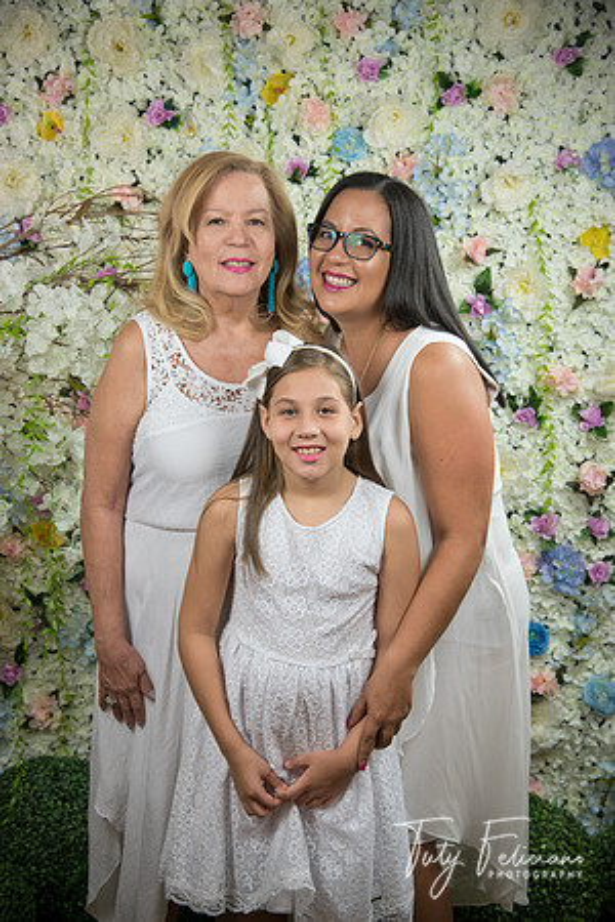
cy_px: 461
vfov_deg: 36.2
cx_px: 308
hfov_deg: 24.6
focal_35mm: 55
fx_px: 1409
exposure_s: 1/125
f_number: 5
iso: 1250
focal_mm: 55
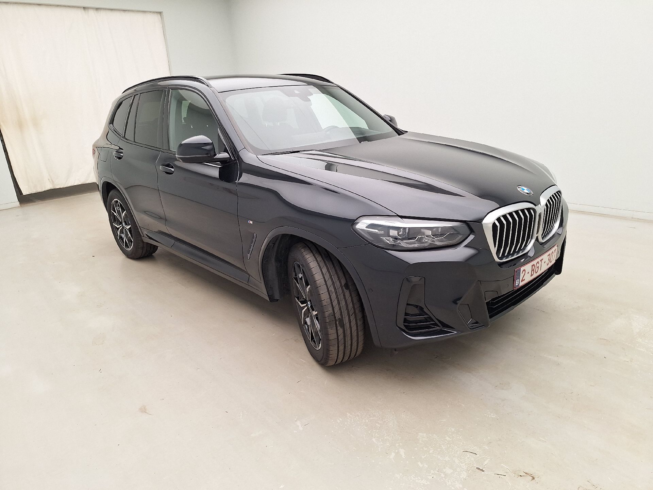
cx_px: 326
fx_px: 434
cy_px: 245
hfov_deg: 73.9
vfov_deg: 58.9
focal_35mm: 23
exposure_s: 1/100
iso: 64
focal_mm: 5.54
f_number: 1.8
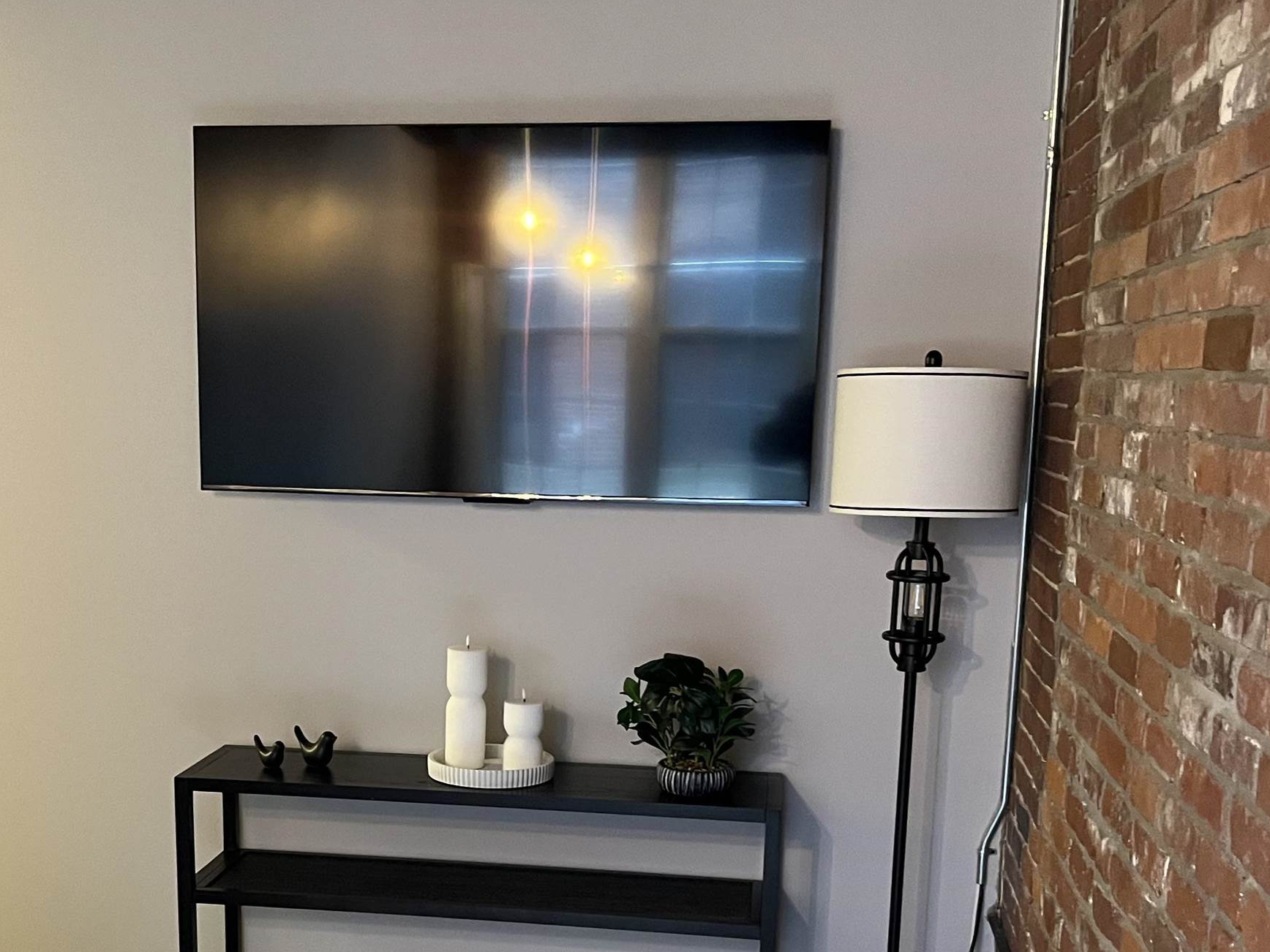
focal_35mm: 46
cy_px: 744
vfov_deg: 30.8
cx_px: 479
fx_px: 1688
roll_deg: -1.3
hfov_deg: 41.0
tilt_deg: -12.7
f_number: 1.6
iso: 500
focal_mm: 5.1
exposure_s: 1/30
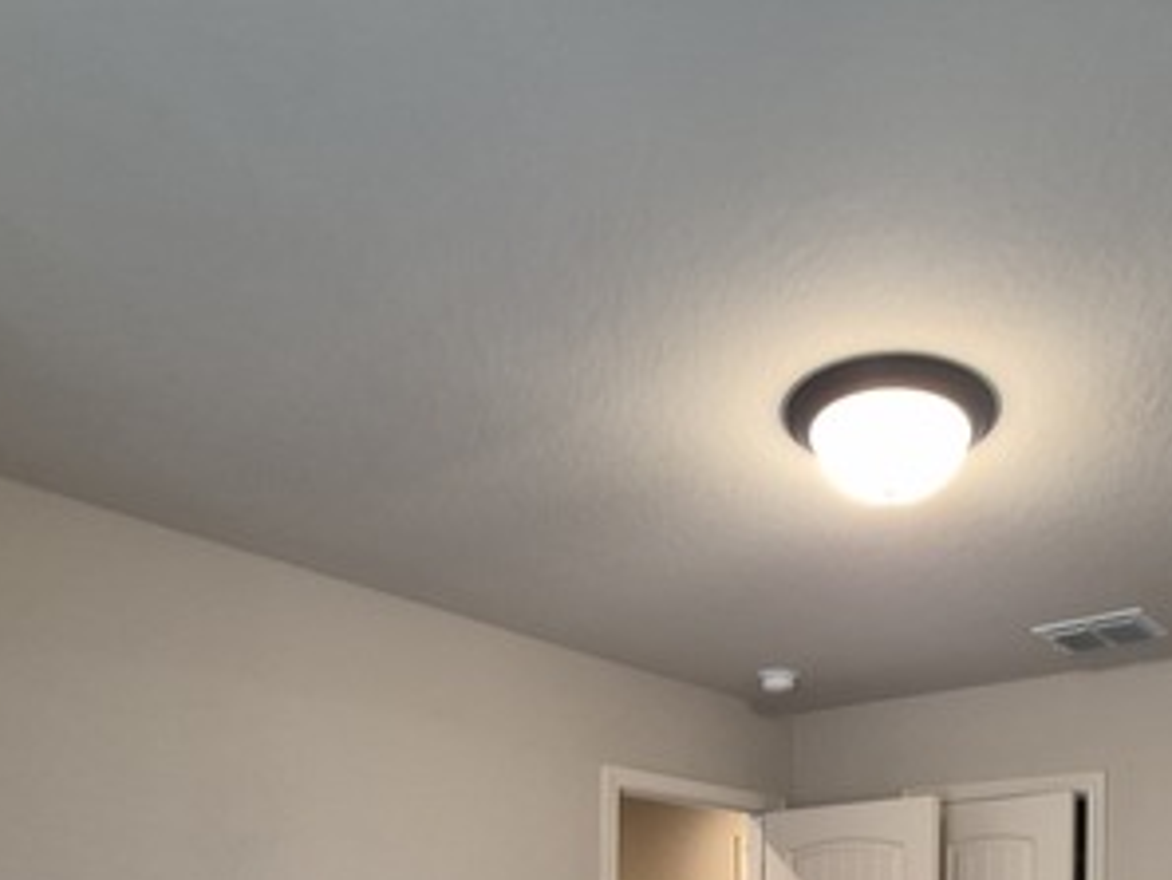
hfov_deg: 61.2
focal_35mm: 28
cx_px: 821
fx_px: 948
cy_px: 935
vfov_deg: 41.3
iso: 320
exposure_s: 1/60
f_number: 2.2
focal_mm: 1.74
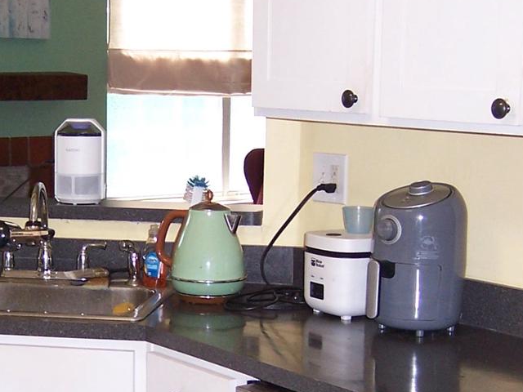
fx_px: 1360
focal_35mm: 90
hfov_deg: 21.6
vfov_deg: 16.3
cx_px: 143
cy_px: 287
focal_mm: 6.7
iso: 140
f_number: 3.4
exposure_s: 1/60
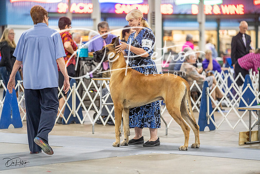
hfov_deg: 13.2
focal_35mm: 156
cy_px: 87
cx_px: 130
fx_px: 1127
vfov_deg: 8.8
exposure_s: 1/160
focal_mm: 156
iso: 2500
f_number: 2.8
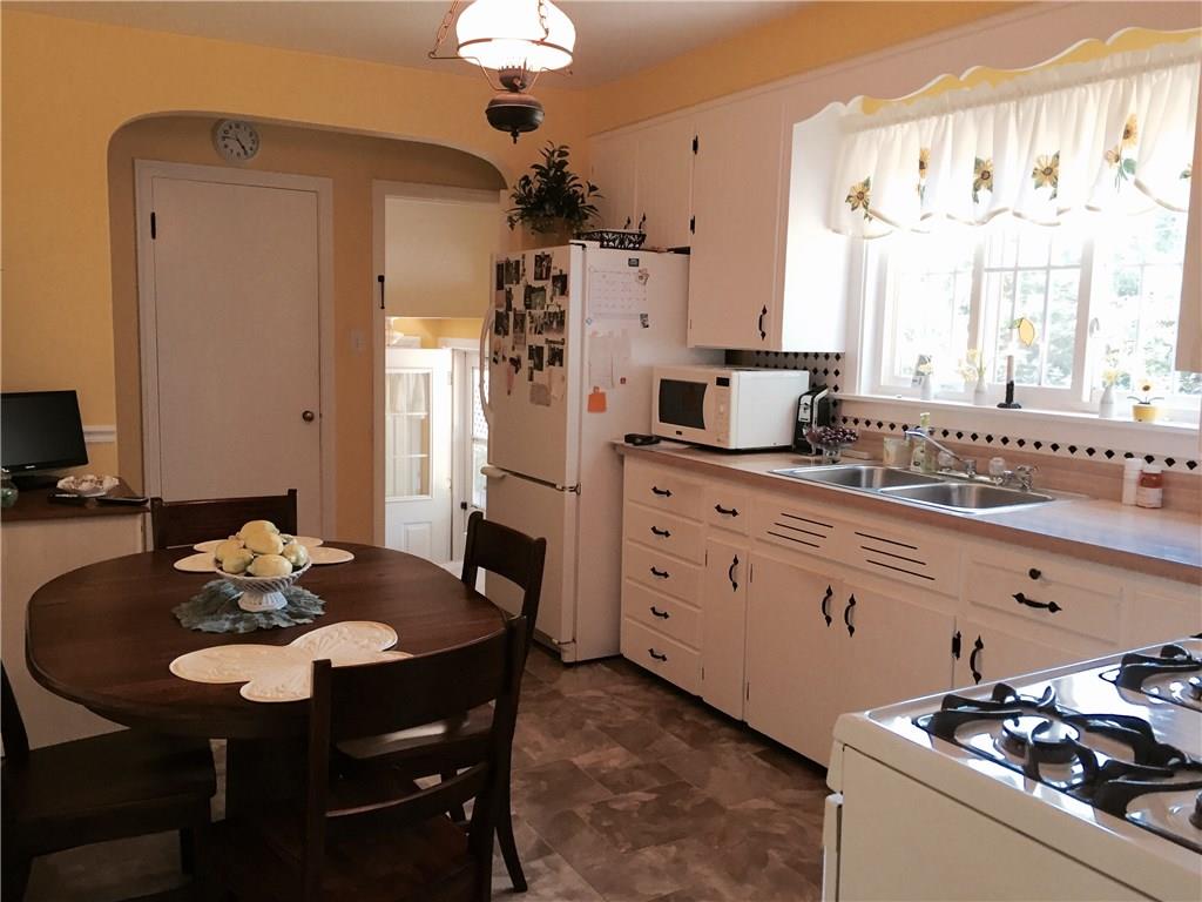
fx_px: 1007
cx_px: 601
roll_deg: -1.4
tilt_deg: -6.4
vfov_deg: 48.2
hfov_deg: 61.7
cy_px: 451
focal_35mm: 29
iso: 80
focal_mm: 4.15
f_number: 2.2
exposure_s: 1/30
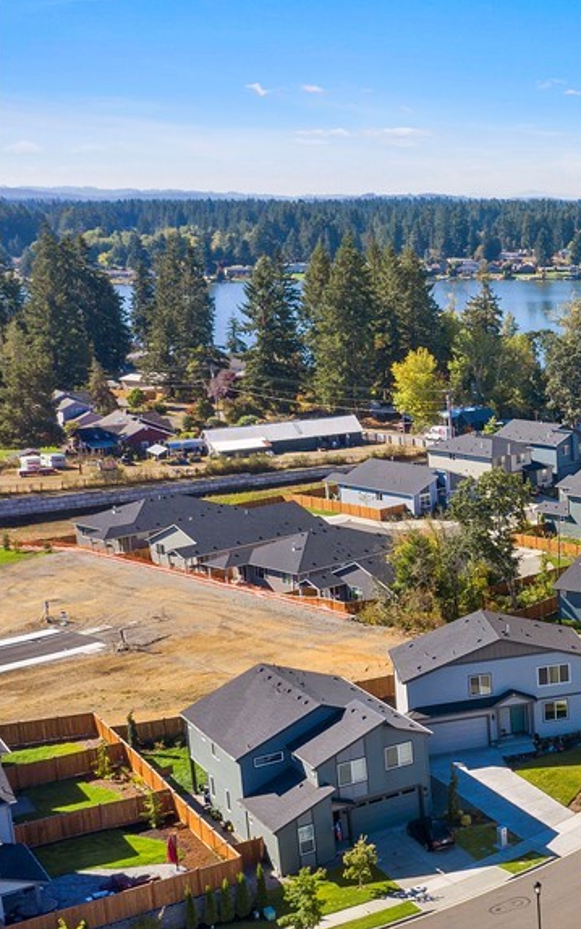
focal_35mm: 54
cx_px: 874
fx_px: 1367
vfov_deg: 37.5
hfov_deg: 20.5
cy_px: 512
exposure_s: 1/400
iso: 100
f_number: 6.3
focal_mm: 10.26
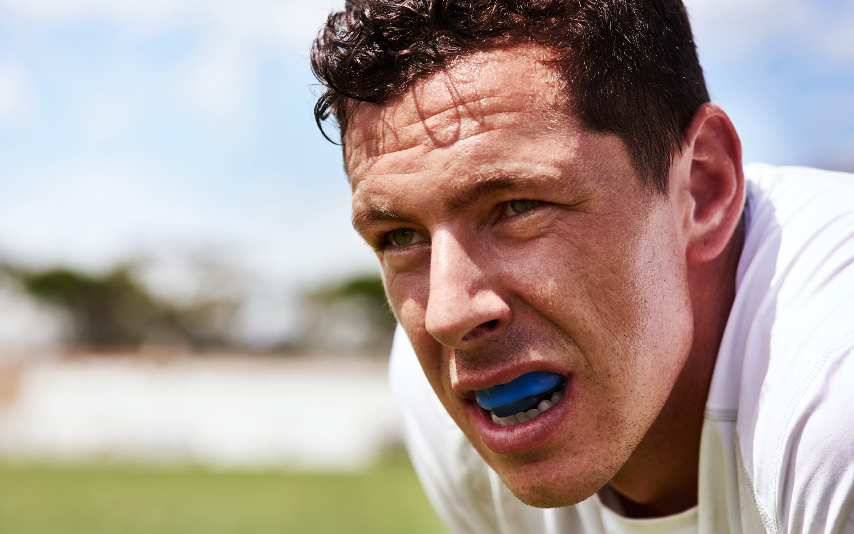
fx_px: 2025
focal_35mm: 87
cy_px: 270
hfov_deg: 23.8
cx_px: 428
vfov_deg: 15.0
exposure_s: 1/1250
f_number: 4
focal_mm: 85
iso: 125
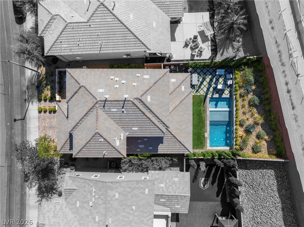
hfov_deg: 71.6
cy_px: 114
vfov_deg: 56.7
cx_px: 152
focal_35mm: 24
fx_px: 211
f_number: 2.8
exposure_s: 1/320
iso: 100
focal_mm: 12.29
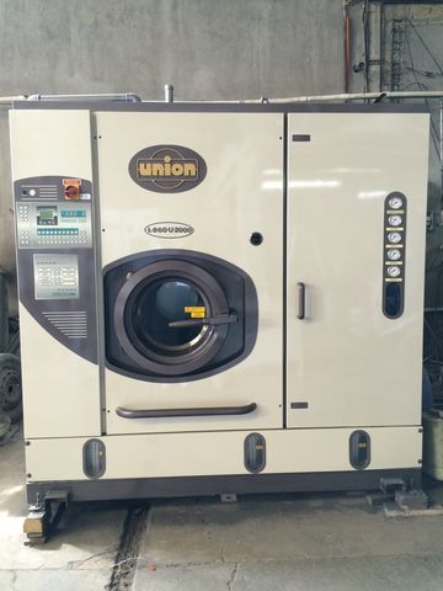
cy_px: 296
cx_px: 222
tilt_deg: -6.6
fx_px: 495
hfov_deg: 48.2
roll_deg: +1.1
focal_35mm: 29
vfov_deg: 61.7
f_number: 2.2
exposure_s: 1/30
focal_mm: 4.15
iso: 80
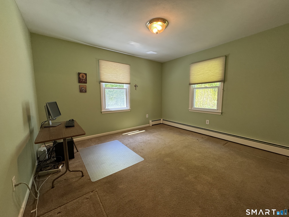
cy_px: 108
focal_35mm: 14
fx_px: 117
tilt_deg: -6.6
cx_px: 144
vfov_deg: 85.7
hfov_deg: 102.1
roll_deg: -0.1
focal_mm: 2.22
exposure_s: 1/120
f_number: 2.2
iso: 320
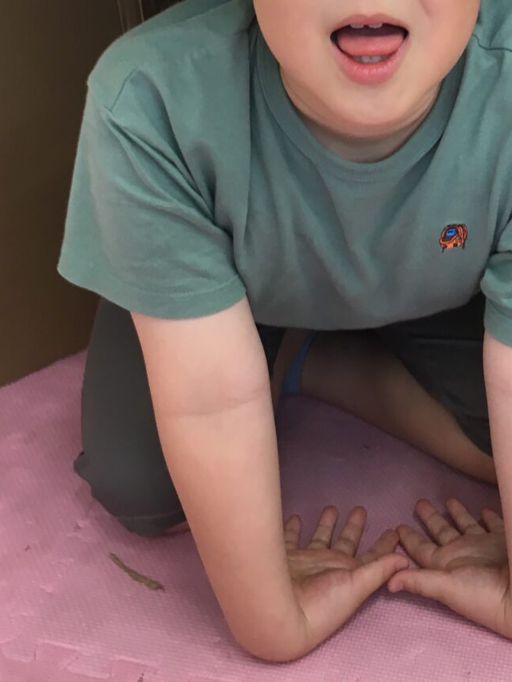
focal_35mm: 61
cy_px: 73
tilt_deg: -16.9
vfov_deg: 30.4
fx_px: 1203
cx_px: 382
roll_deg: +0.1
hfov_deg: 23.8
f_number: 2.2
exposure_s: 1/30
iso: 50
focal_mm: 4.15
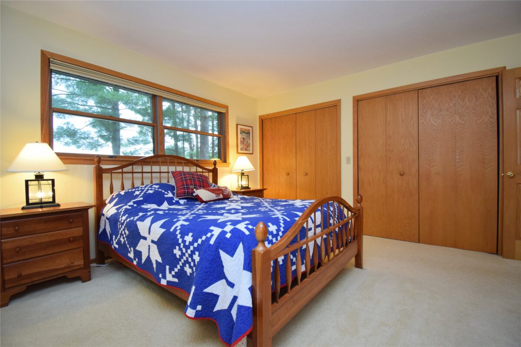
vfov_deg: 77.3
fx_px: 217
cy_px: 174
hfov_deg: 100.4
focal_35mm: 15
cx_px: 260
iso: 1000
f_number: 4.5
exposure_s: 1/60
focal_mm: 10
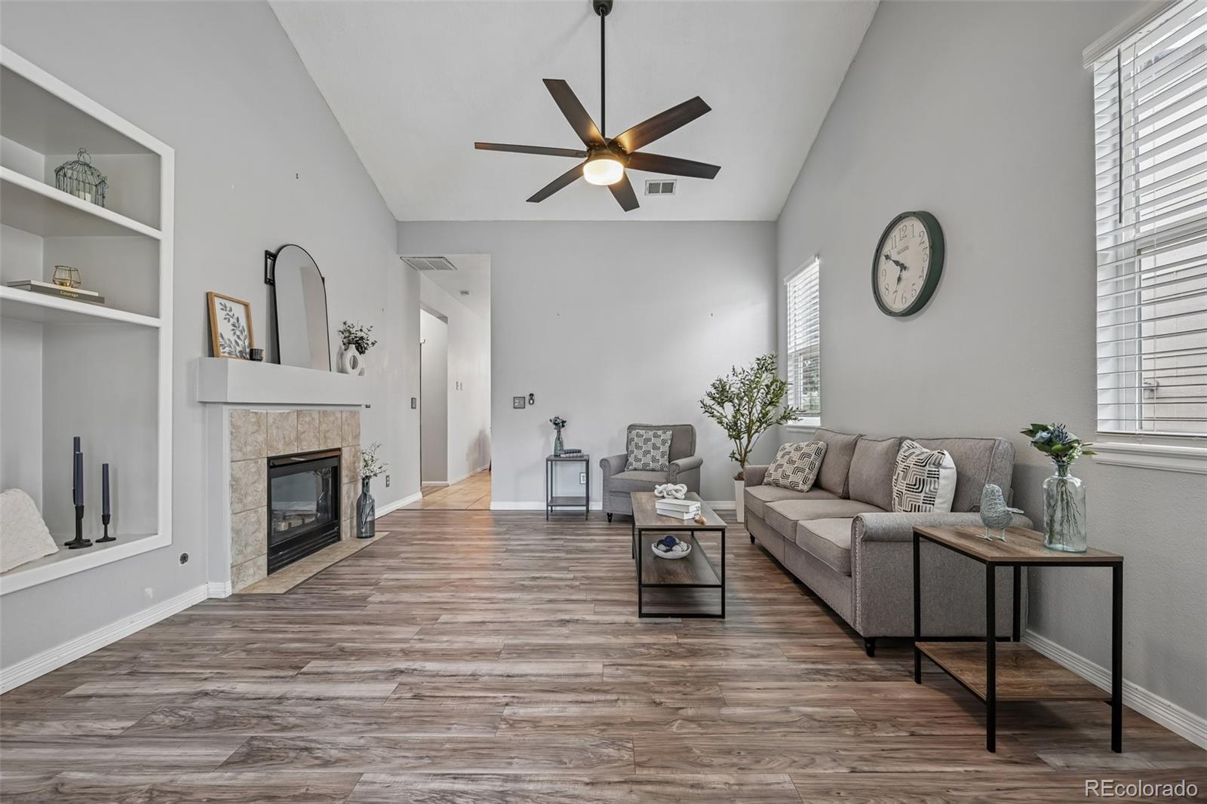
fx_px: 469
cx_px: 604
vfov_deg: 81.2
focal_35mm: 14
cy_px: 402
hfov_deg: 104.3
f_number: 10
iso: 400
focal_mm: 14
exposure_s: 1/6
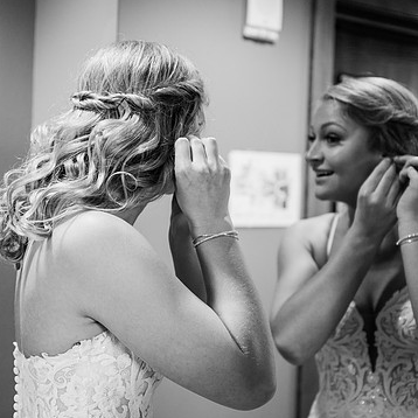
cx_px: 172
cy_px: 209
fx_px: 847
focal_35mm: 62
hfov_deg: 27.7
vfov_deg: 27.7
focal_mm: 45
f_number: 2.8
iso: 500
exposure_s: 1/125
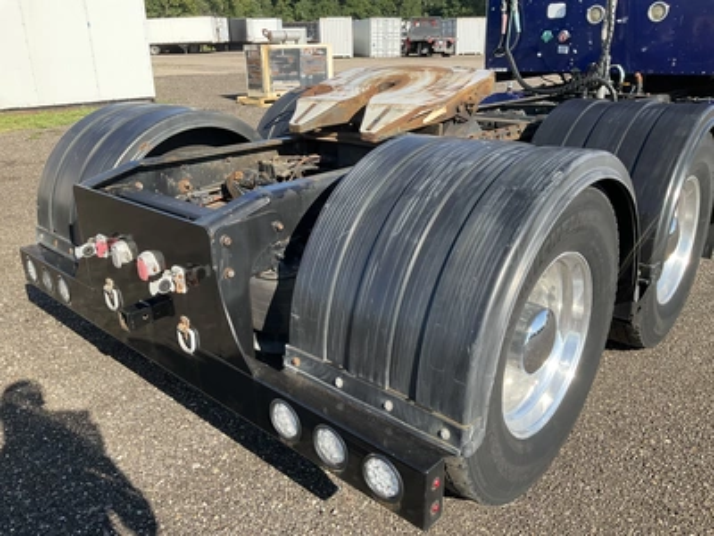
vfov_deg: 48.2
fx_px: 598
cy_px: 268
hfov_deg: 61.7
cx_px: 357
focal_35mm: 29
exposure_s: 1/635
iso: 25
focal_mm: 3
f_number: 1.8
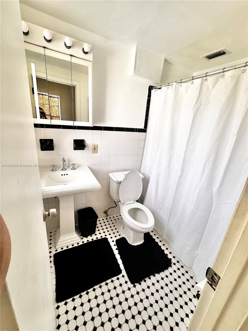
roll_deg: -5.8
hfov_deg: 85.7
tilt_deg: -17.6
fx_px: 134
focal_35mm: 14
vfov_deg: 102.1
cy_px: 166
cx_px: 124
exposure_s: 1/99
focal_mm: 2.22
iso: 50
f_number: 2.2
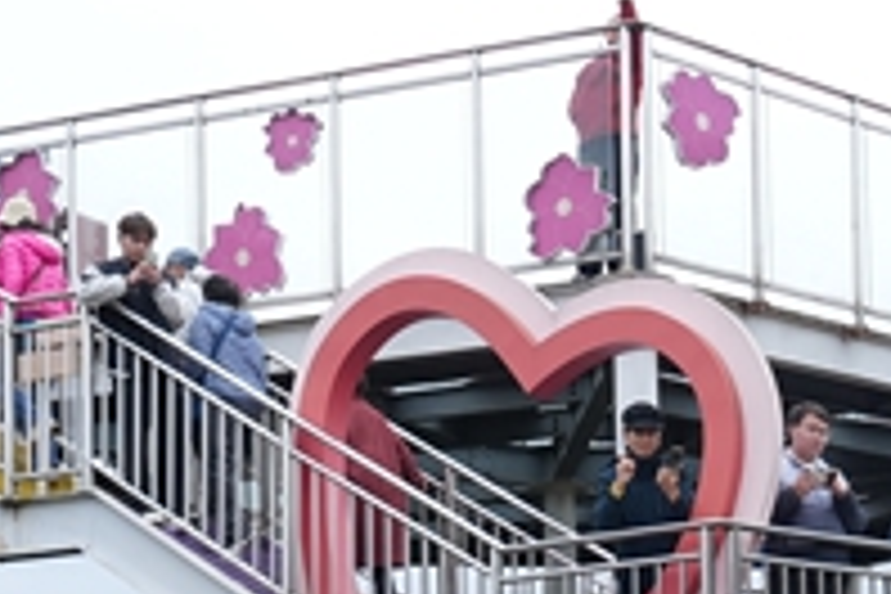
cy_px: 1051
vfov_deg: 12.0
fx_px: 2599
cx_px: 1022
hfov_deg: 18.6
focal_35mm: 105
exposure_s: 1/640
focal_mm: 26
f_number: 8
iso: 1000
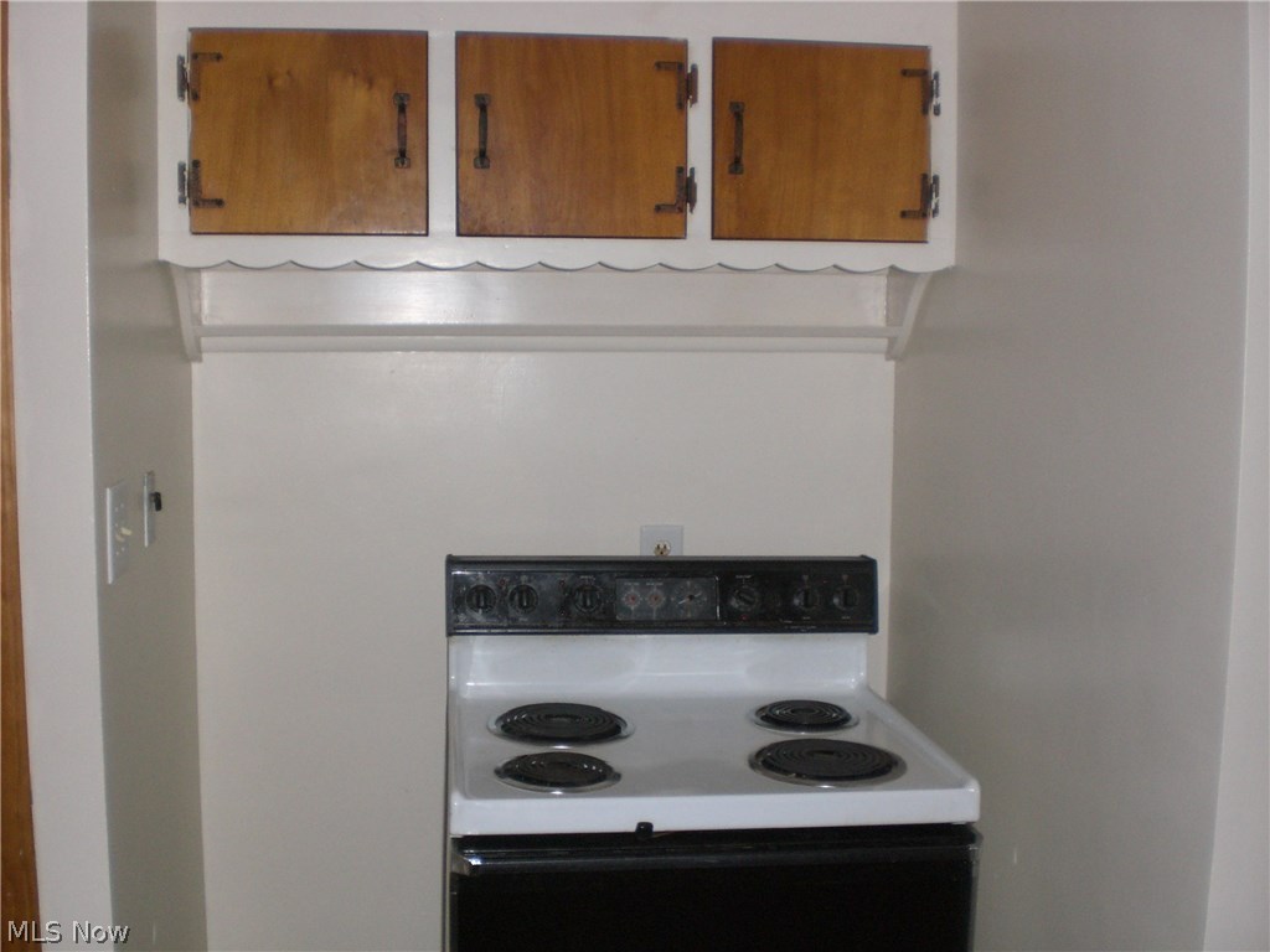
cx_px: 635
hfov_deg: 49.0
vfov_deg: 37.7
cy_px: 476
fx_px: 1394
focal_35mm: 38
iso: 200
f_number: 3.1
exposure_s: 1/60
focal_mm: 6.3
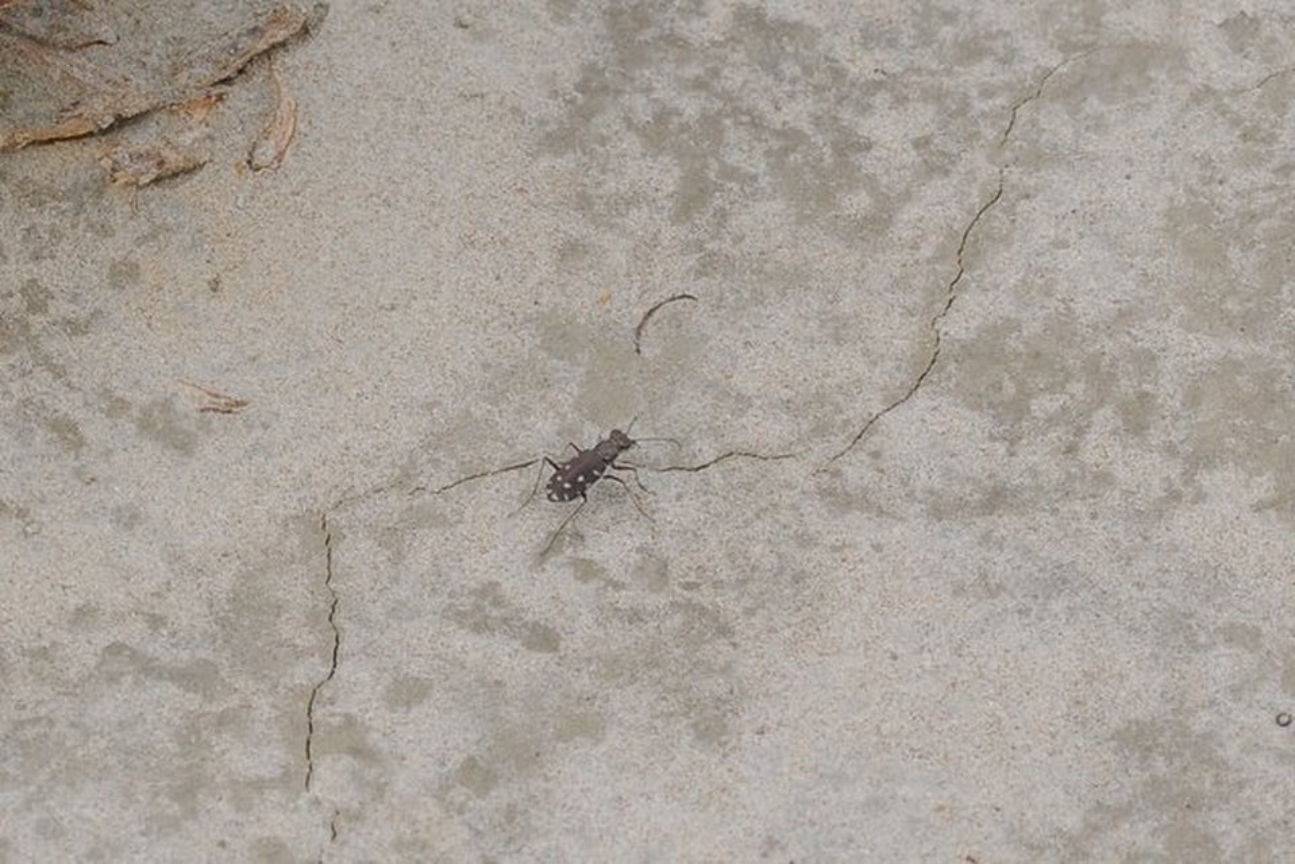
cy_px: 432
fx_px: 5667
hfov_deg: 13.0
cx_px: 648
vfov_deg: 8.7
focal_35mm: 158
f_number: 9
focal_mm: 105
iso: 320
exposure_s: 1/640
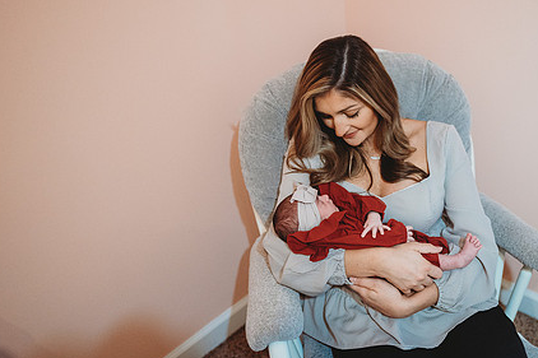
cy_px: 174
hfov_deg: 55.8
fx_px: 493
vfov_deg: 39.9
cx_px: 366
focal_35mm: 33
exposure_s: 1/160
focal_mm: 24
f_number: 1.8
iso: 1600
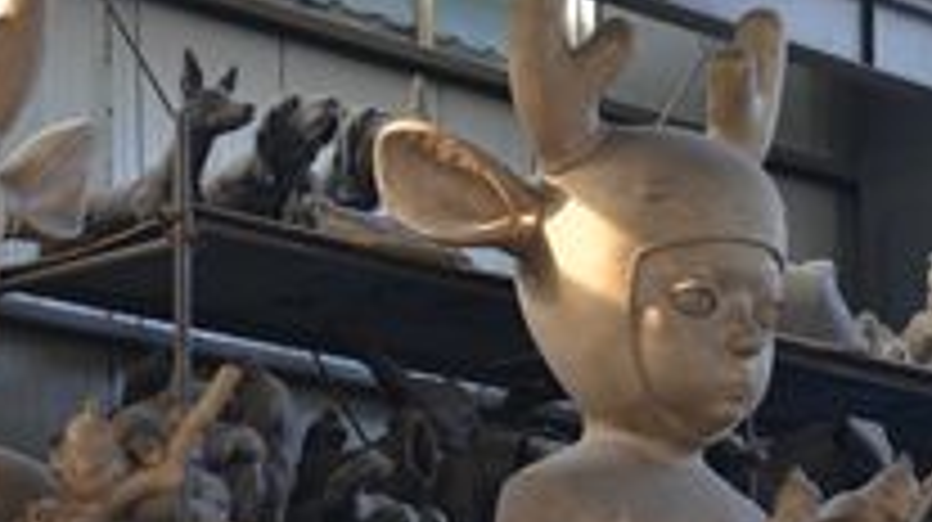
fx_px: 3555
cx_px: 171
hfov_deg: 14.8
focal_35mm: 144
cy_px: 832
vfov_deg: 8.2
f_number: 4.5
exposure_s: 1/80
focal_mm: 26
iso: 400
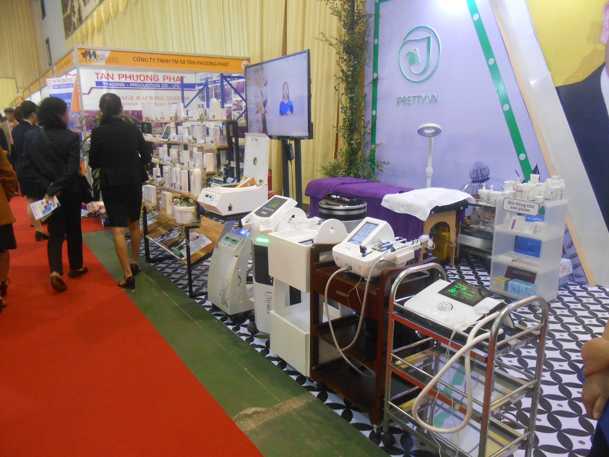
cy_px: 228
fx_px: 457
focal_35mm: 26
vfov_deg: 53.1
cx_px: 304
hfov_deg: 67.3
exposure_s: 1/25
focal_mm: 4.6
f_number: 3.5
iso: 400
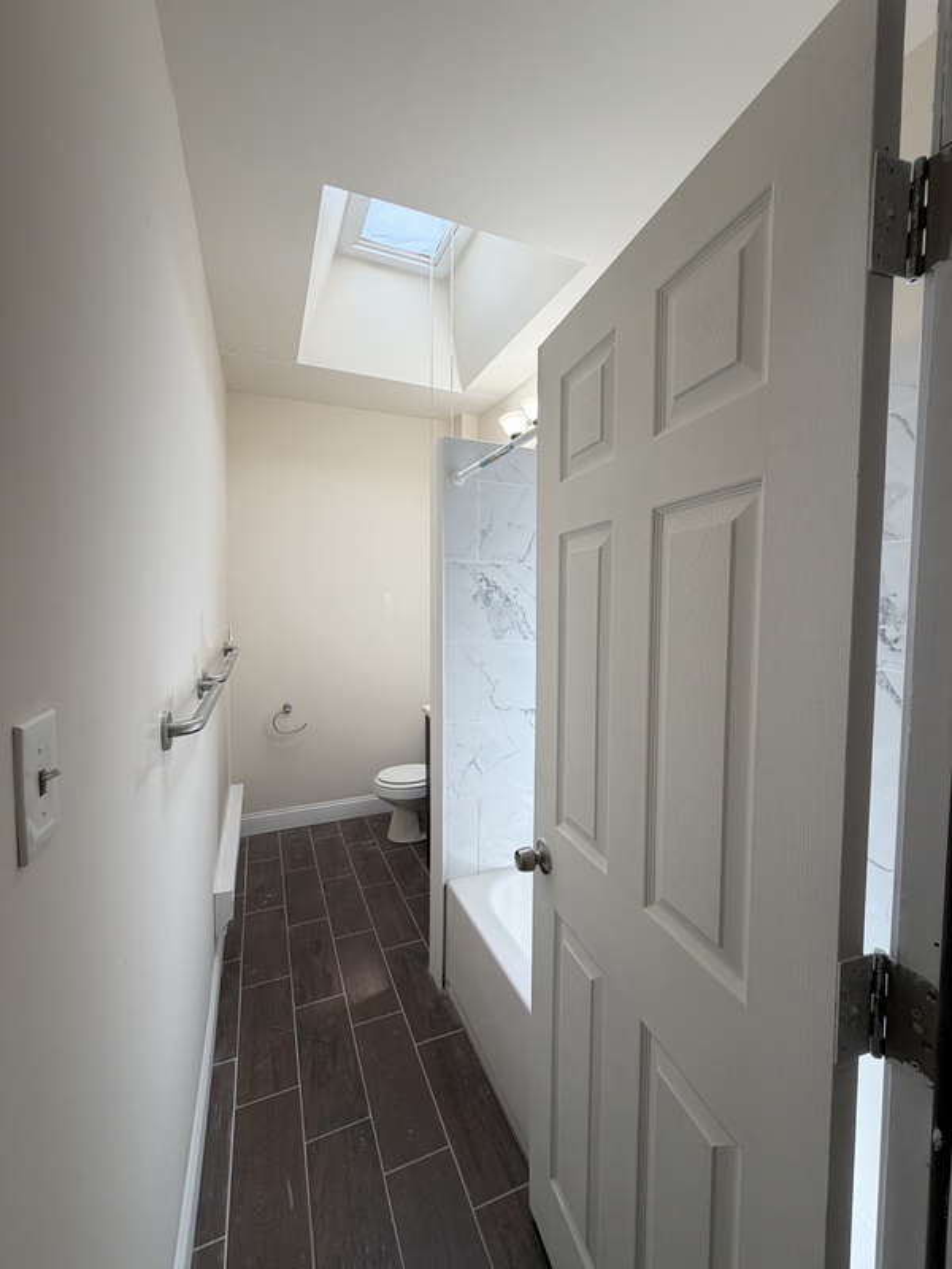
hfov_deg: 85.7
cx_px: 476
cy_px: 634
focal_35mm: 14
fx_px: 513
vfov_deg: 102.1
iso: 100
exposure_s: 1/120
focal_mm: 2.22
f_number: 2.2
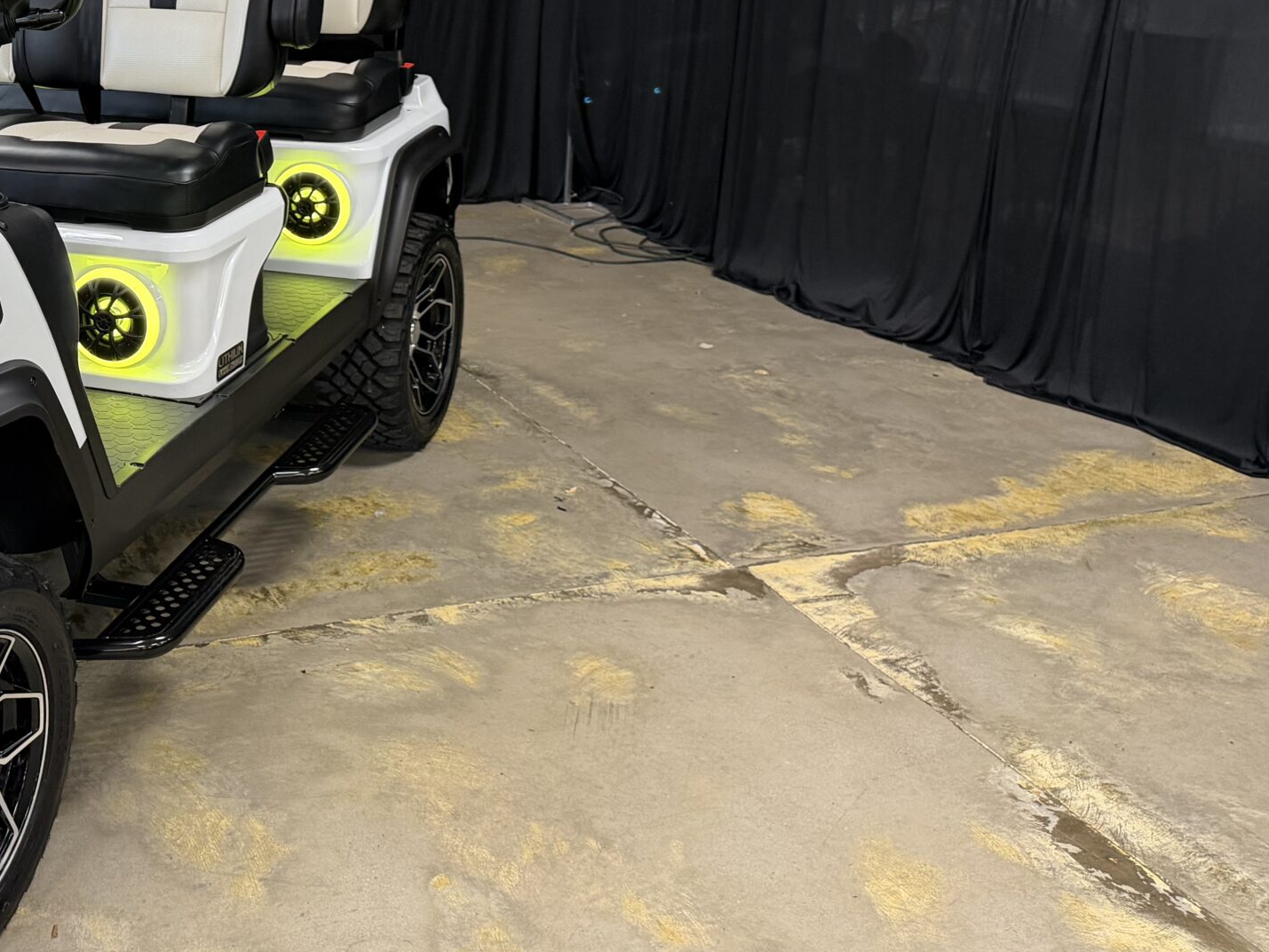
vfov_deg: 33.0
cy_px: 251
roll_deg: +1.2
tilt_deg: -15.1
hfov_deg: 40.8
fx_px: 1576
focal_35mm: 43
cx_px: 150
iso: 320
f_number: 1.78
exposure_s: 1/60
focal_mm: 6.76
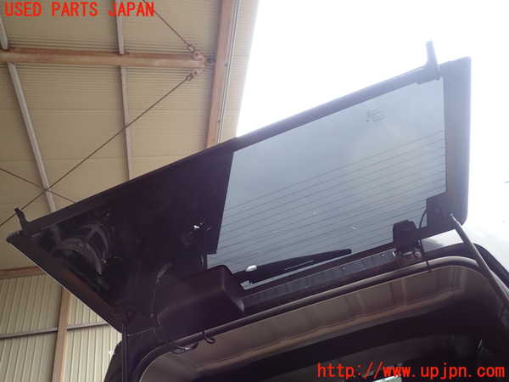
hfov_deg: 69.4
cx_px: 254
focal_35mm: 25
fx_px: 368
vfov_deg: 54.9
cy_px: 191
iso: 100
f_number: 2
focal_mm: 4.5
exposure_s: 1/80
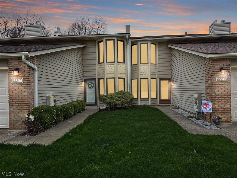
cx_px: 118
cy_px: 89
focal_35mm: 24
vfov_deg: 56.8
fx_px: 164
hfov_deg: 71.6
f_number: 1.8
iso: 80
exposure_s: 1/640
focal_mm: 6.86
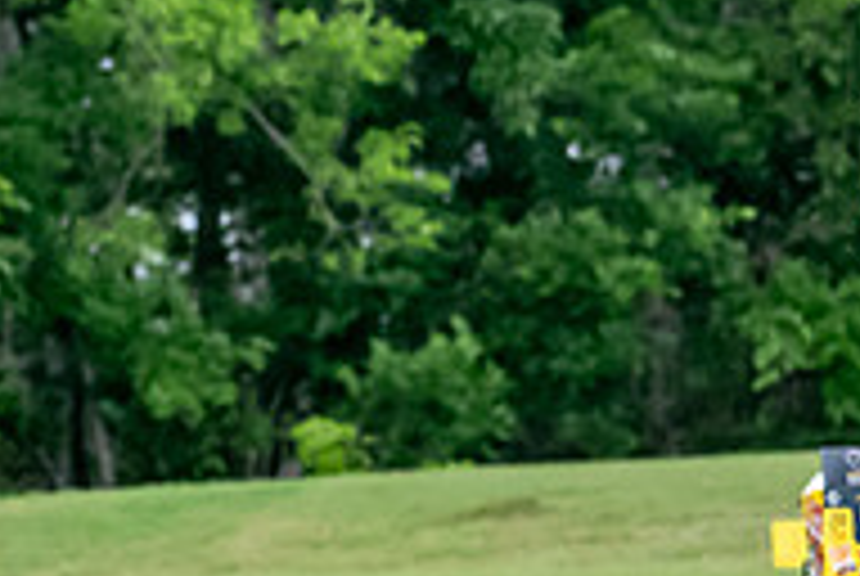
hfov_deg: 2.3
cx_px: 1000
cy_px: 556
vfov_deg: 1.5
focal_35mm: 909
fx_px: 21748
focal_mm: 200
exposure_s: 1/2000
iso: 2200
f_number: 5.6
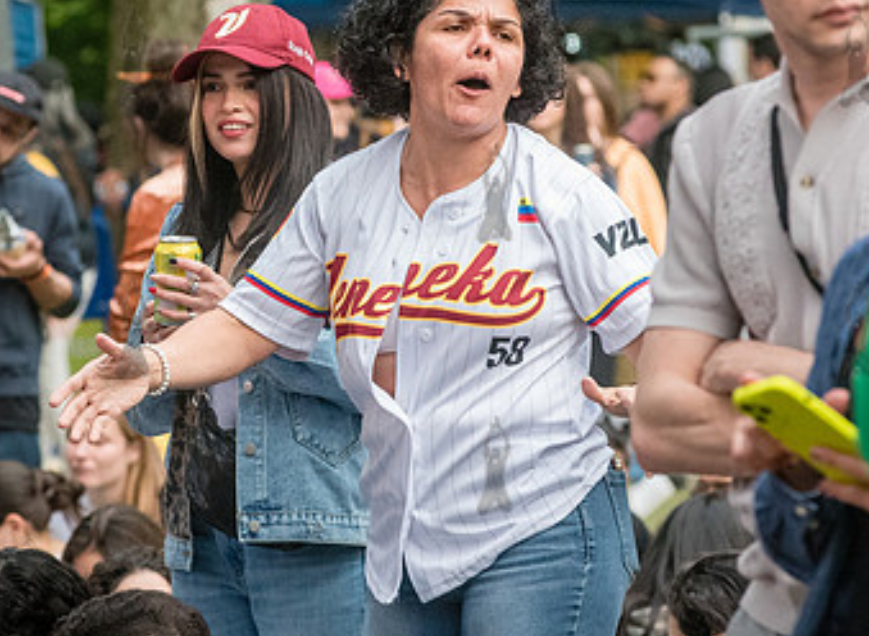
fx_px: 9207
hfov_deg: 5.4
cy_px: 233
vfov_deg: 4.0
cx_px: 364
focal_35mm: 370
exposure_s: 1/1250
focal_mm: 185
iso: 4000
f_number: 7.1
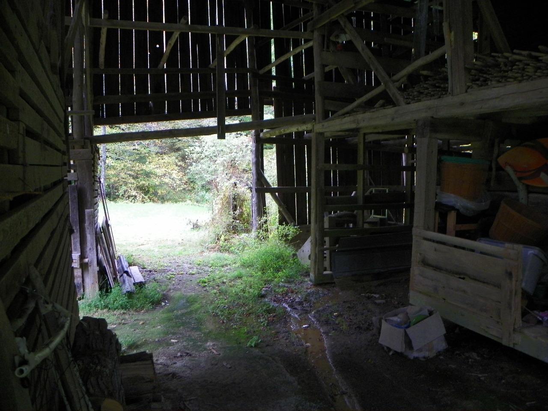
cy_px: 206
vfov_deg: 53.1
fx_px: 412
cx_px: 274
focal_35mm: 26
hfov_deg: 67.3
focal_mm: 4.6
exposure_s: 1/30
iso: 100
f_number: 2.8
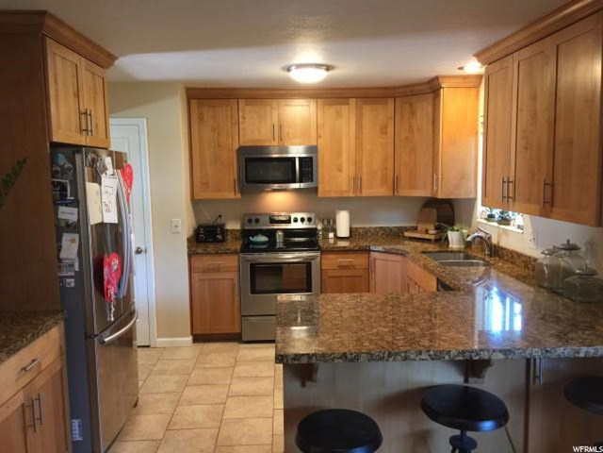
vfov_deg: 48.2
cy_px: 226
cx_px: 302
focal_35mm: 29
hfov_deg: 61.7
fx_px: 505
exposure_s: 1/15
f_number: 2.2
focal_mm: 4.15
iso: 80
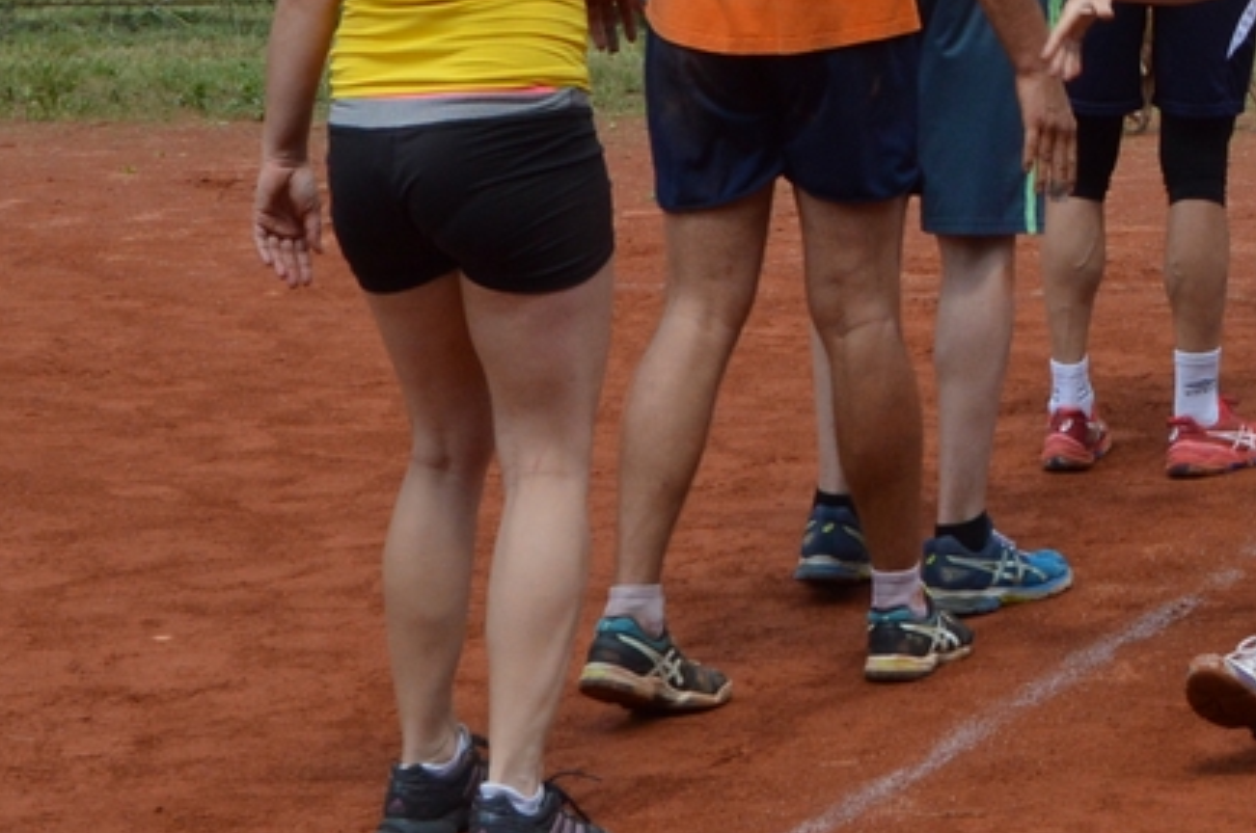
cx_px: 1502
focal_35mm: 146
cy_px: -278
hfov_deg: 13.7
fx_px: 5086
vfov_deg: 9.2
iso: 400
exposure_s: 1/400
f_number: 10
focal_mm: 26
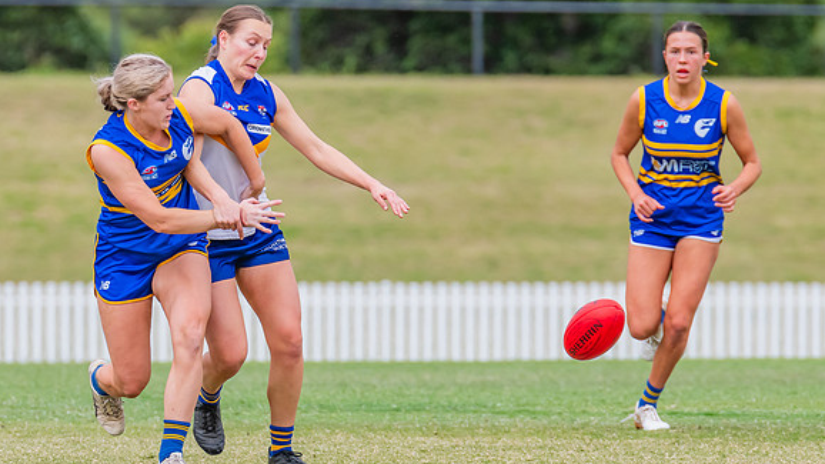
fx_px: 16558
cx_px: 145
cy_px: 233
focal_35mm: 757
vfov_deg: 1.6
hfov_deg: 2.9
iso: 800
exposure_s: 1/1250
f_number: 7.1
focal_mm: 420
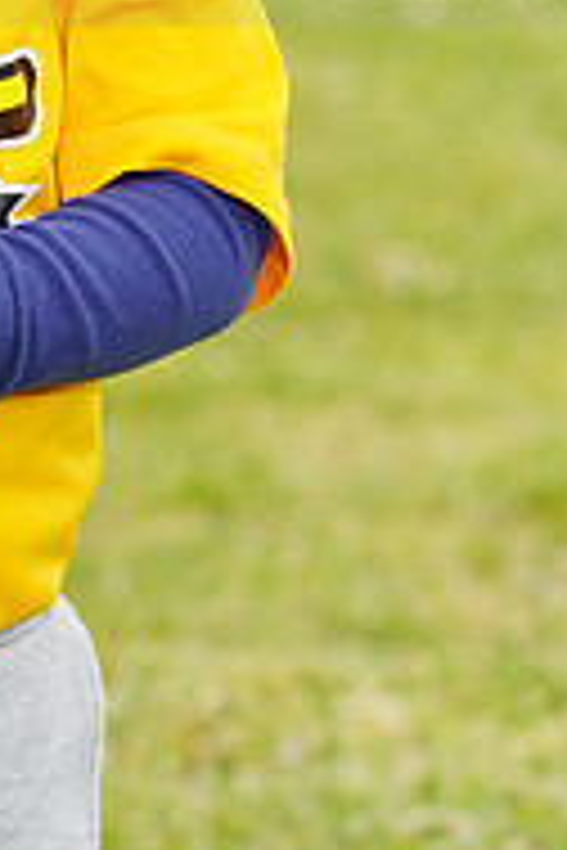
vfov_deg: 3.4
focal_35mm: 614
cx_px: -196
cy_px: -117
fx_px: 14505
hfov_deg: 2.2
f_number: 8
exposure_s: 1/250
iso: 100
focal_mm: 200
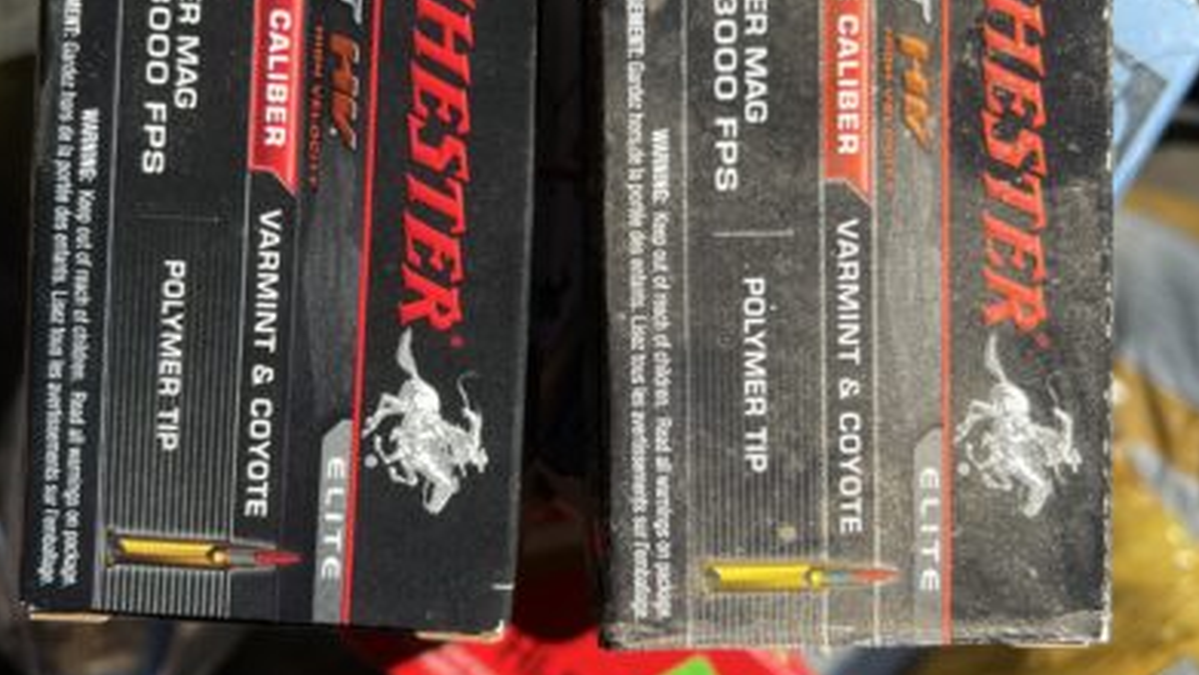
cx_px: 598
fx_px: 922
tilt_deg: -87.0
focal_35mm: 29
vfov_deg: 39.9
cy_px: 245
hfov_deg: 66.1
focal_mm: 5.7
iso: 50
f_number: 1.5
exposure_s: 1/1171
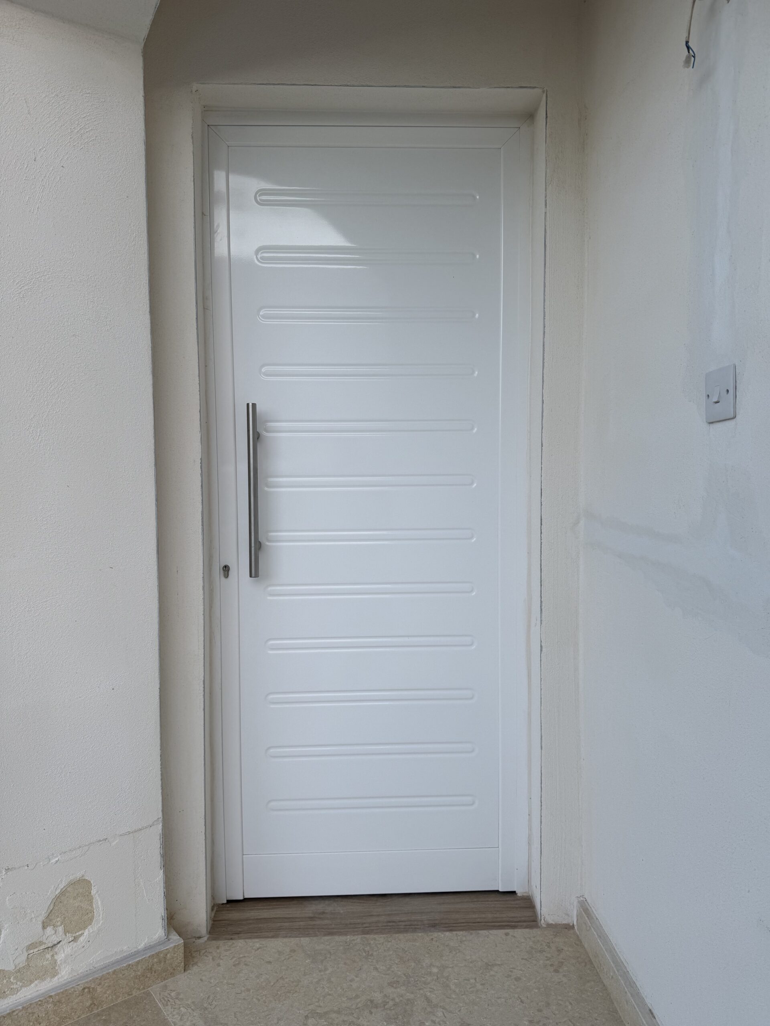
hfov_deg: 56.8
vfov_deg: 71.6
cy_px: 513
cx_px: 385
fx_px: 712
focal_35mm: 24
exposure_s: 1/559
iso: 80
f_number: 1.78
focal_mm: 6.76
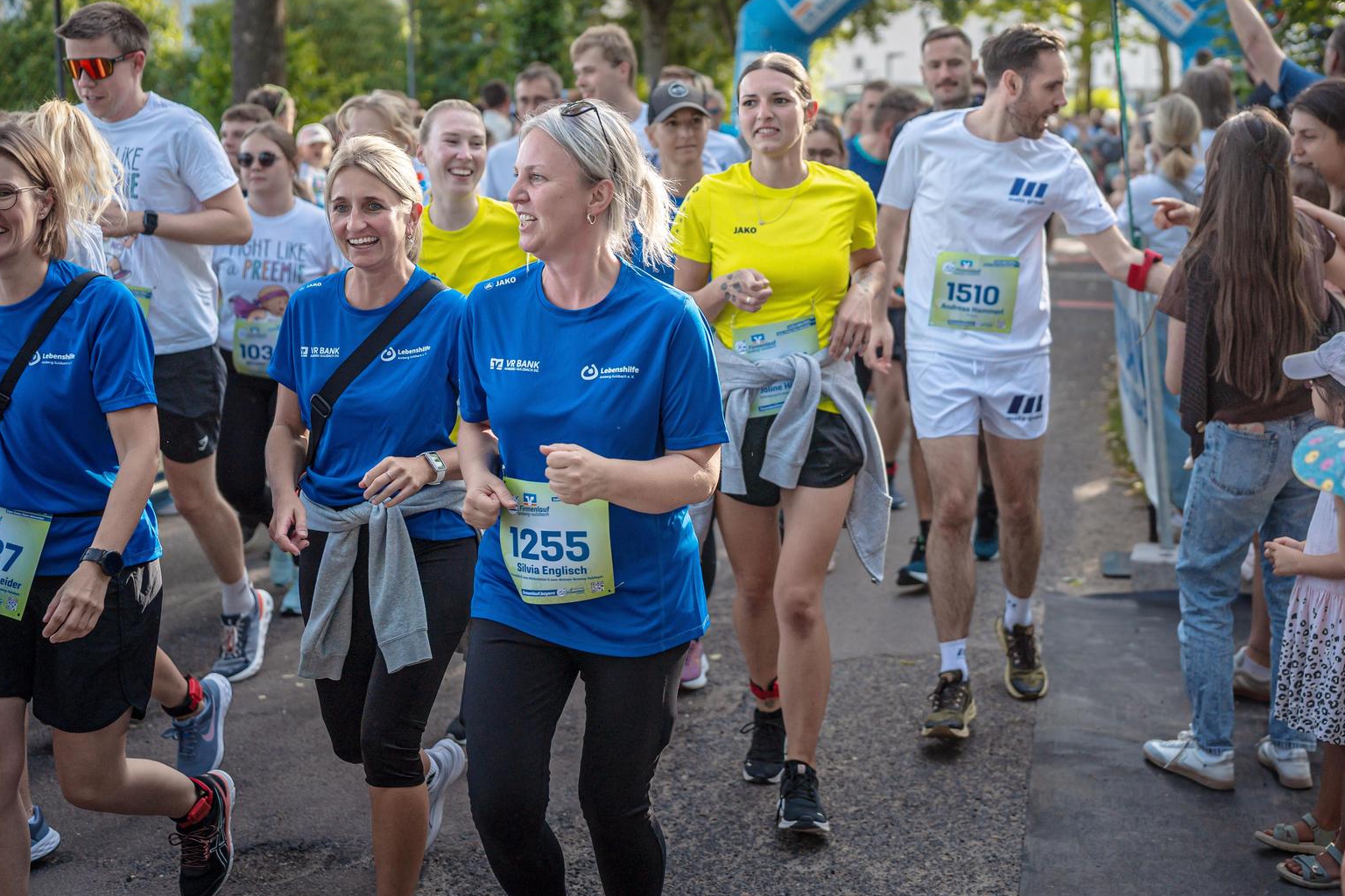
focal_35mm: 50
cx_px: 704
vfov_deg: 26.9
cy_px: 341
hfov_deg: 39.6
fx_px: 1868
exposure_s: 1/2000
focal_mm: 40
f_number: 2.2
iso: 500
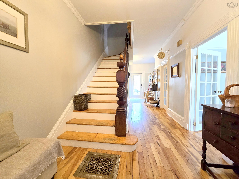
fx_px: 90
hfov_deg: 106.2
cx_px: 120
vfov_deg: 89.9
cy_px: 90
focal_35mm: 13
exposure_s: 1/60
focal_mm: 2.2
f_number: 2.2
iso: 200
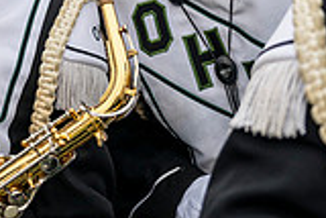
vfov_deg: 14.5
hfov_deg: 23.2
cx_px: 94
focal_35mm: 87
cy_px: -121
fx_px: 789
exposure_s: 1/500
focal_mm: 24
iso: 160
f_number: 2.8
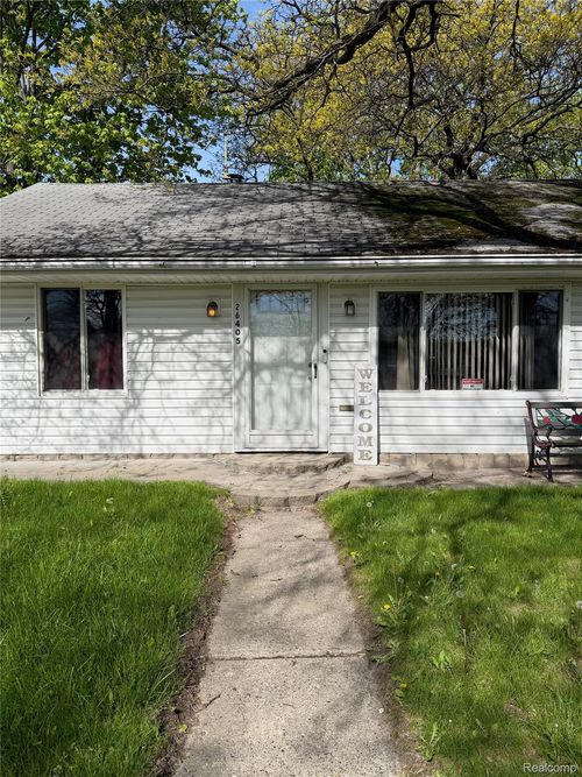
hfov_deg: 56.8
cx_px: 291
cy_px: 388
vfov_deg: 71.6
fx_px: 538
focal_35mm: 24
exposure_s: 1/4405
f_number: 1.78
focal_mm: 6.76
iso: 80
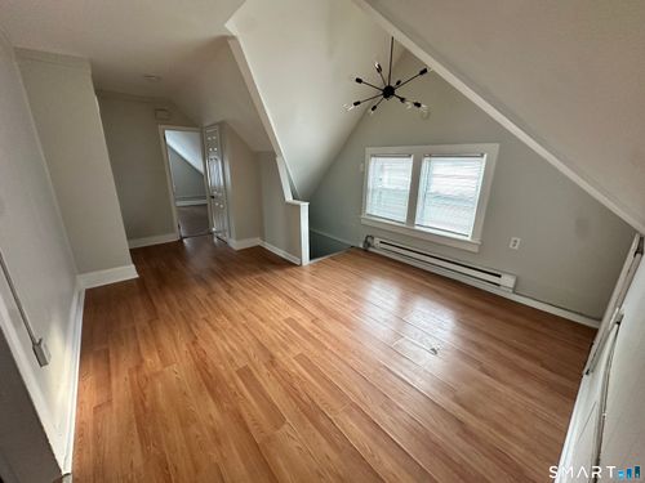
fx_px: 261
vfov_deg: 85.7
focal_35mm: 14
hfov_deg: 102.1
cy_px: 242
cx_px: 322
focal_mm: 2.22
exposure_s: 1/93
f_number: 2.2
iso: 320
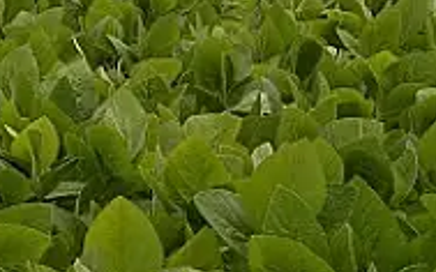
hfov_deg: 11.9
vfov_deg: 7.9
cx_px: -293
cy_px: 7
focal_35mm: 165
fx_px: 1960
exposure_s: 1/200
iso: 100
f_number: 10
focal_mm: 32
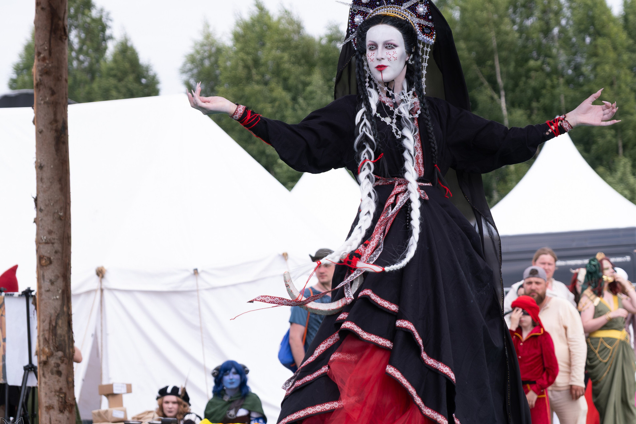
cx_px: 384
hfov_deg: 19.1
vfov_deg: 12.8
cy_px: 200
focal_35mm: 107
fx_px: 1890
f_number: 3.2
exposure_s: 1/1600
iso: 320
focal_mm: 55
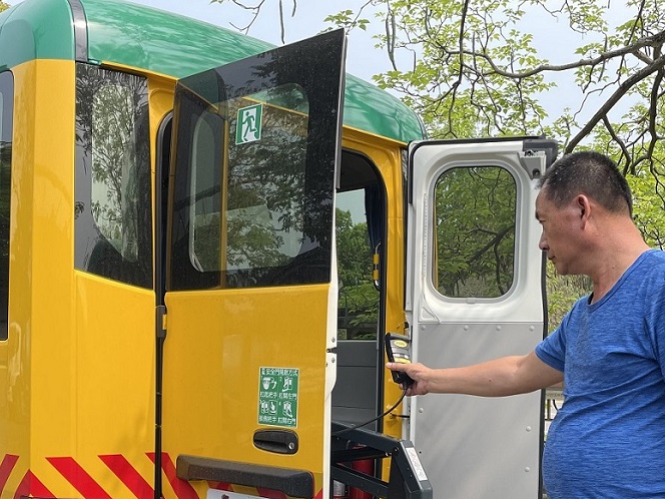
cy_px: 419
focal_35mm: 47
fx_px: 903
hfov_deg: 40.4
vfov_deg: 29.9
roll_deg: +0.7
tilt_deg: -4.4
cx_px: 326
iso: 32
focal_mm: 4.2
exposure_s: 1/1182
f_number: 1.6
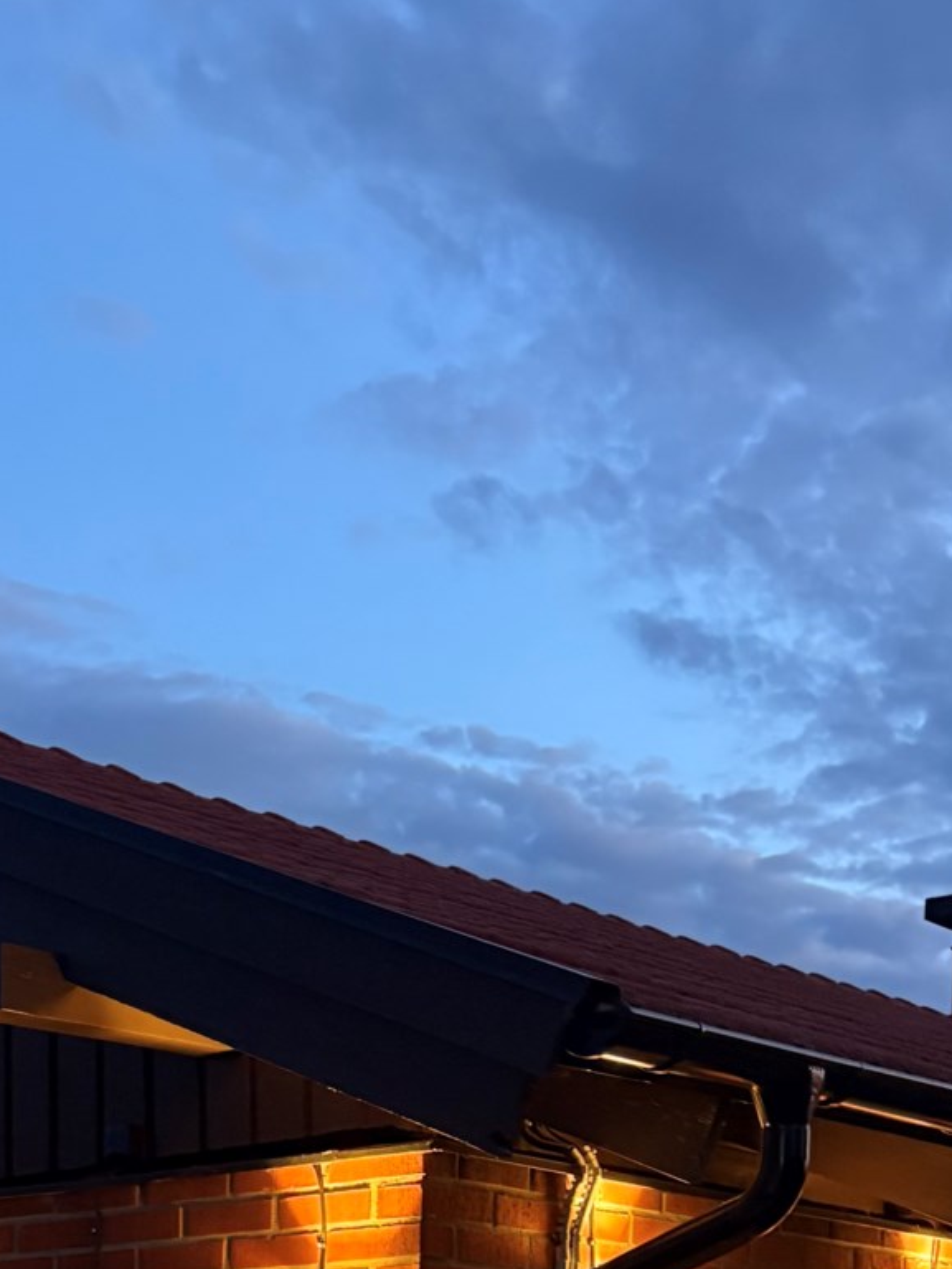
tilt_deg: -4.8
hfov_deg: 19.6
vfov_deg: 23.1
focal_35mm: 73
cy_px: 1724
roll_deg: -0.6
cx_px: 2
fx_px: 2676
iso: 500
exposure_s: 1/25
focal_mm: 5.96
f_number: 1.6
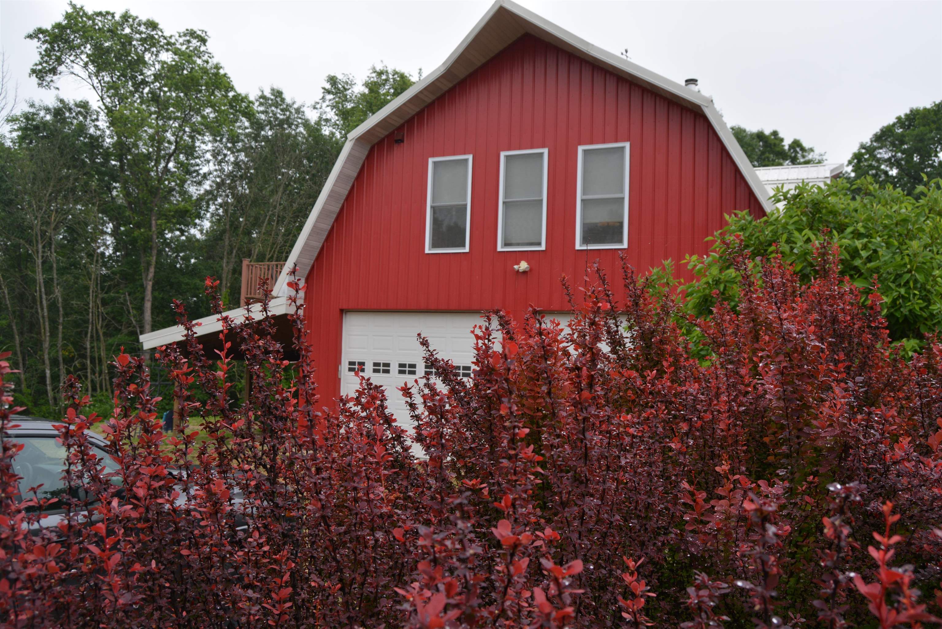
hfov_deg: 61.9
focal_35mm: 30
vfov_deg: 43.6
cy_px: 314
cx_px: 471
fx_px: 785
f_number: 7.1
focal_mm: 20
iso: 200
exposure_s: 1/200
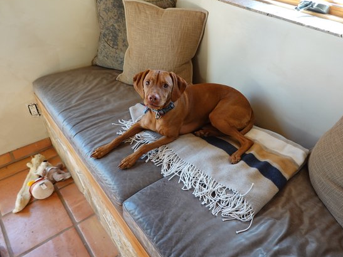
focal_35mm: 27
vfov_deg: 51.3
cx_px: 196
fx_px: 267
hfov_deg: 65.0
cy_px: 125
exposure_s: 1/30
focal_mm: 9
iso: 125
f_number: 2.8
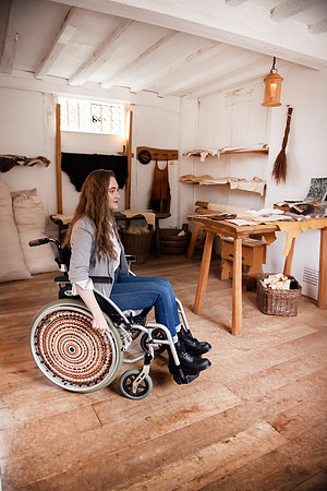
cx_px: 164
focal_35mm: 24
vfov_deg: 73.7
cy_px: 246
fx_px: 327
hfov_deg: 53.1
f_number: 2.8
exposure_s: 1/125
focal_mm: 24
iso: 640
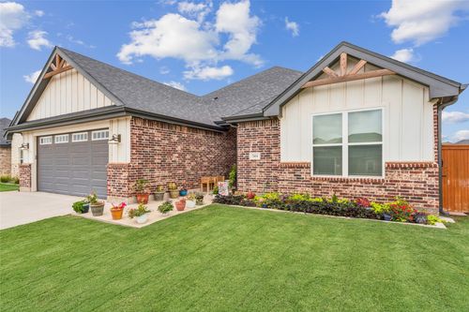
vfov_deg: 64.2
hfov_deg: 86.6
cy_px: 156
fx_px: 249
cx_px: 234
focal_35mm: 19
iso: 100
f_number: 22
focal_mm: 19.1
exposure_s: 1/6
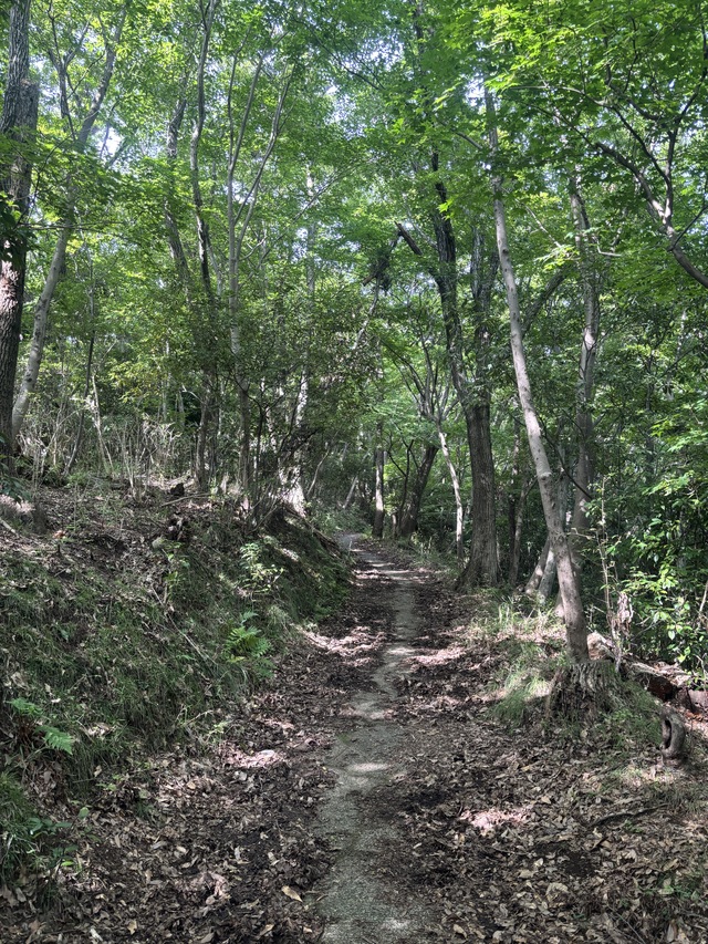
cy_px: 472
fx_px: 709
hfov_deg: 53.1
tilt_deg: +12.8
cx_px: 354
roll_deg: -2.6
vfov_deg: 67.3
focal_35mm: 26
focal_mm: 5.96
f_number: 1.6
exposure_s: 1/121
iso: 125
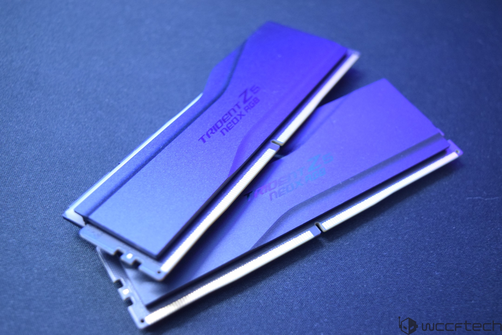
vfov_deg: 30.8
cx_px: 251
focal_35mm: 44
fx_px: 607
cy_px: 168
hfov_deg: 45.0
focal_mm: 29
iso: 1600
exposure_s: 1/8
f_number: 5
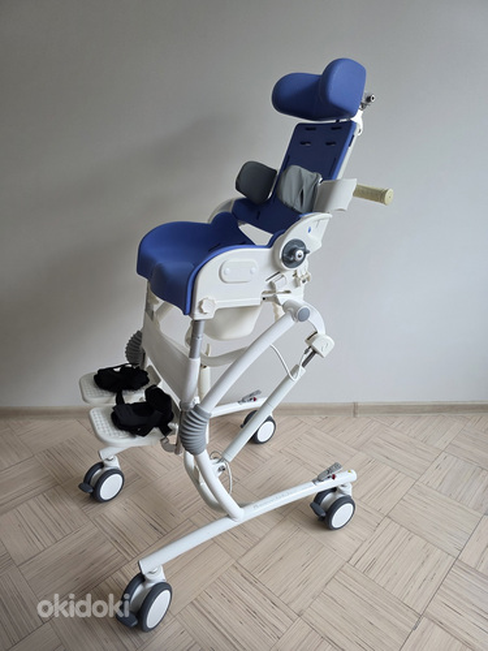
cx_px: 244
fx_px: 432
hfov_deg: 58.9
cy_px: 326
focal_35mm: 23
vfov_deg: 73.9
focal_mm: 6.3
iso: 100
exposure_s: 1/100
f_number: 1.7
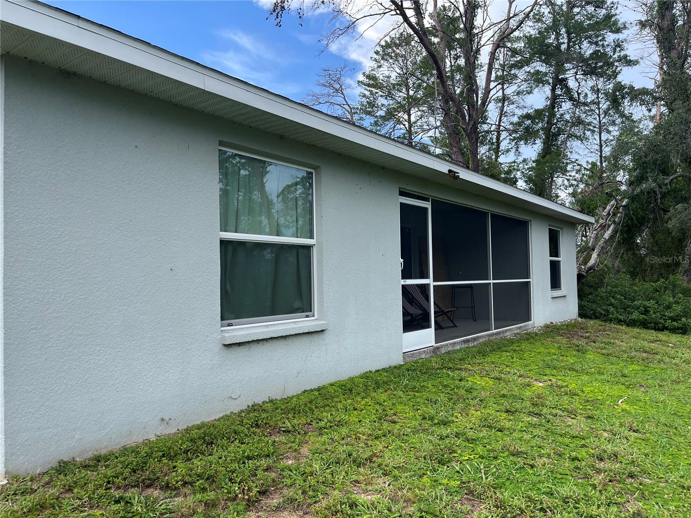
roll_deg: +2.7
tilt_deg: +1.7
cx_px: 346
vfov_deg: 53.1
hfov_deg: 67.3
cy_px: 259
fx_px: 519
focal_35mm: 26
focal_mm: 5.1
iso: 50
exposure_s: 1/943
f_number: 1.6
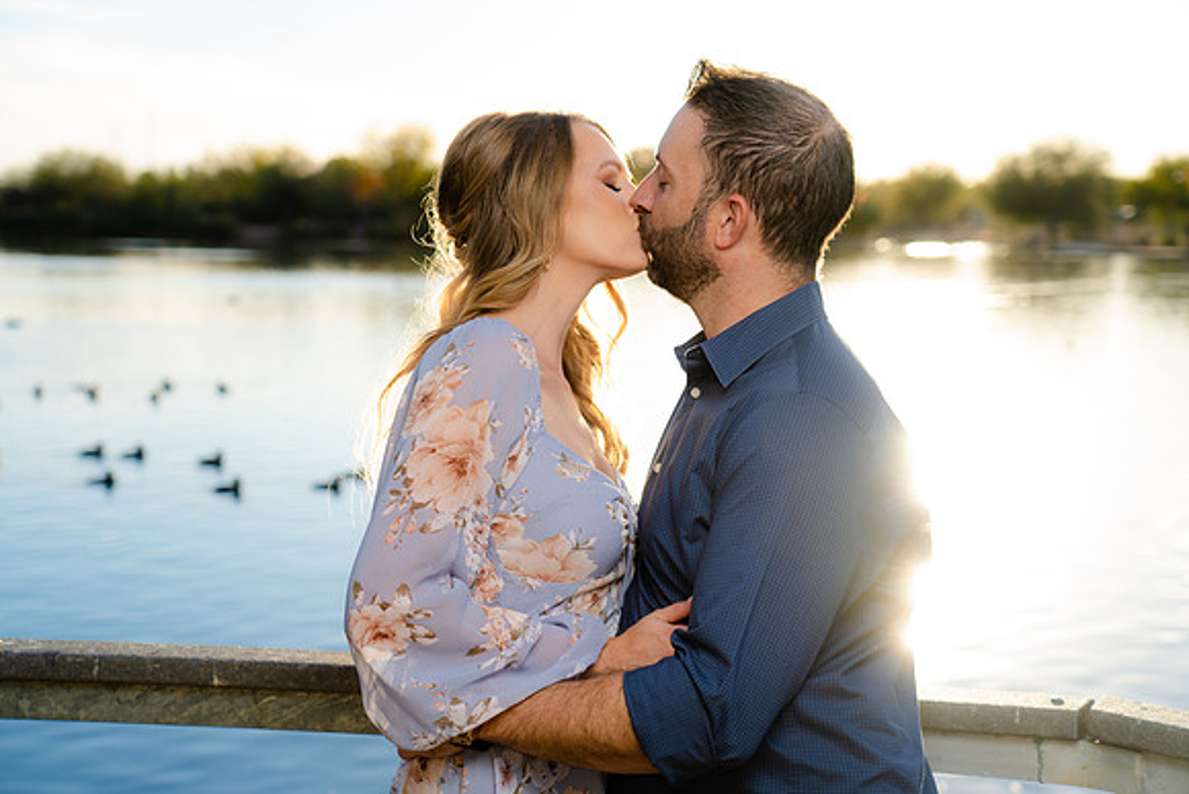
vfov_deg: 23.0
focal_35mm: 59
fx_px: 1949
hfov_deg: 33.9
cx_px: 594
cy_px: 397
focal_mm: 59
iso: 50
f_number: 4
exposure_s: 1/250
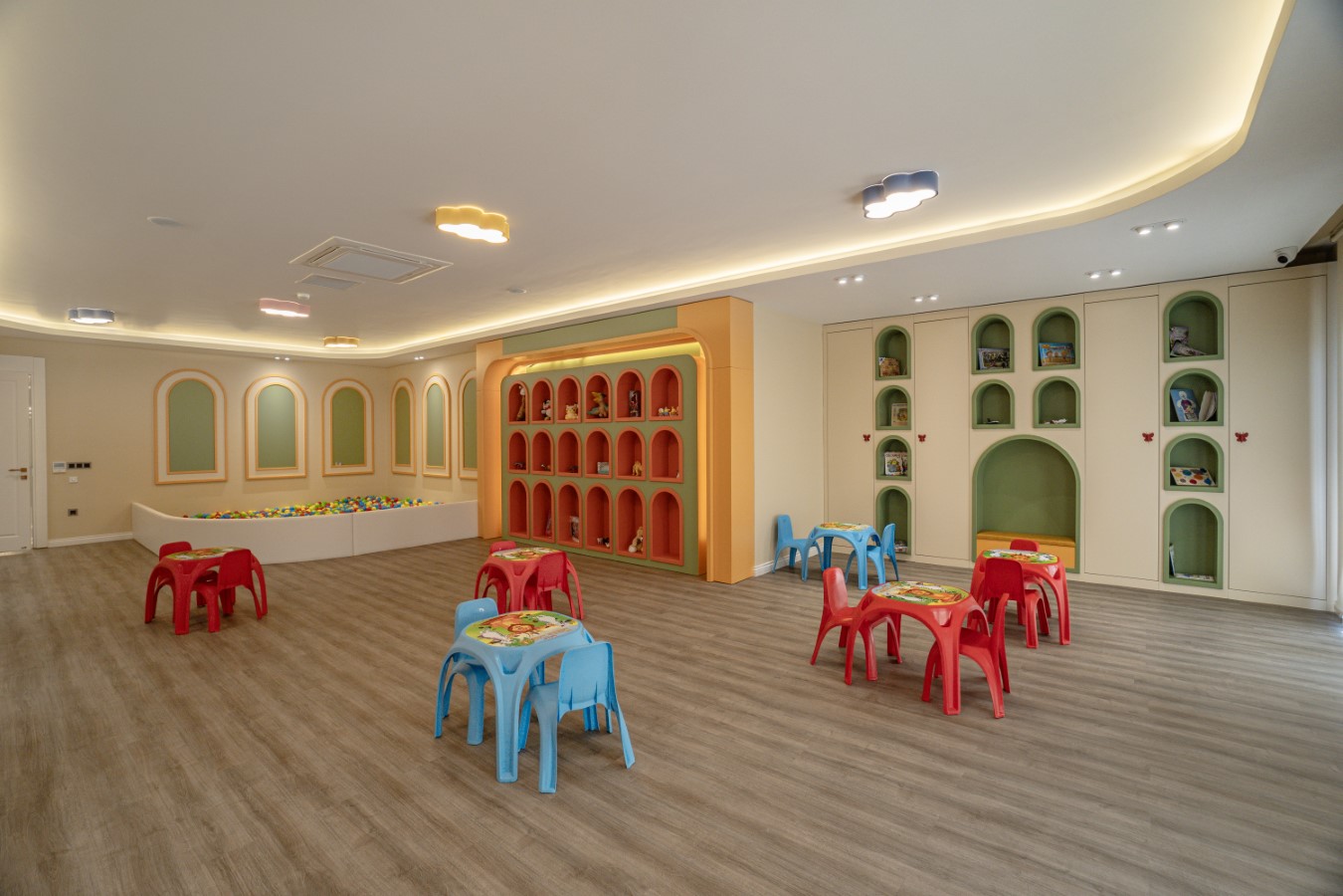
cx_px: 672
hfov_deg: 100.4
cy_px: 448
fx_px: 560
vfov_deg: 77.3
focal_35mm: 15
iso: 250
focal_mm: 10
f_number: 7.1
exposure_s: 1/8
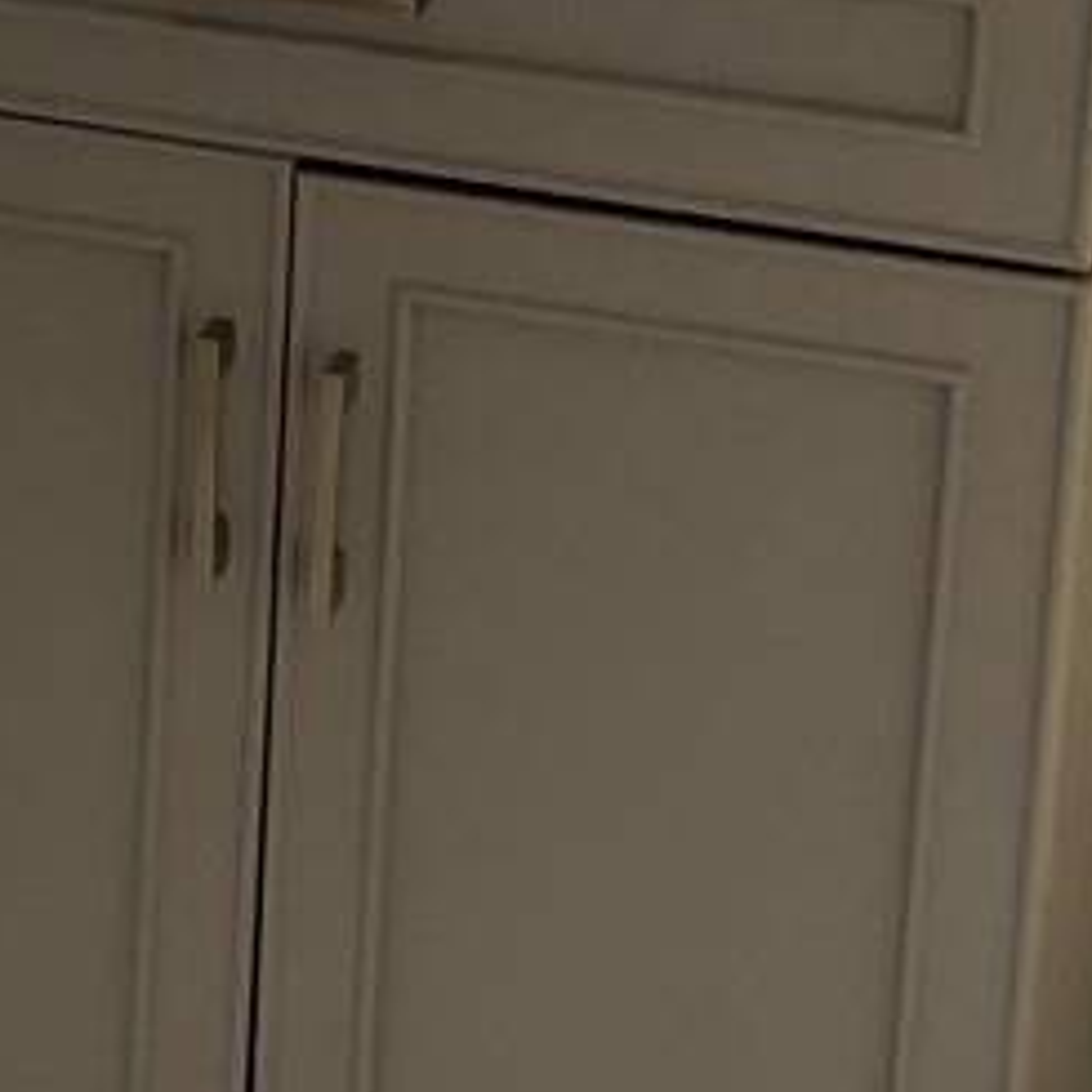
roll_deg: -0.2
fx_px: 5354
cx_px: -1016
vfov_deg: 11.4
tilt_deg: -13.0
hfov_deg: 10.7
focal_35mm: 150
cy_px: -299
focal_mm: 4.25
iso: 64
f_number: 1.8
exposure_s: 1/60
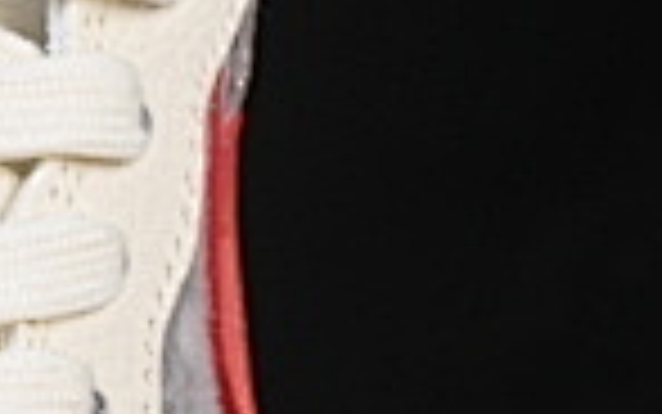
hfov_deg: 3.7
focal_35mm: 561
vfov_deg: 2.3
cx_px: -779
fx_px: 10125
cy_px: 896
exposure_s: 1/80
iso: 160
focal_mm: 50
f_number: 8
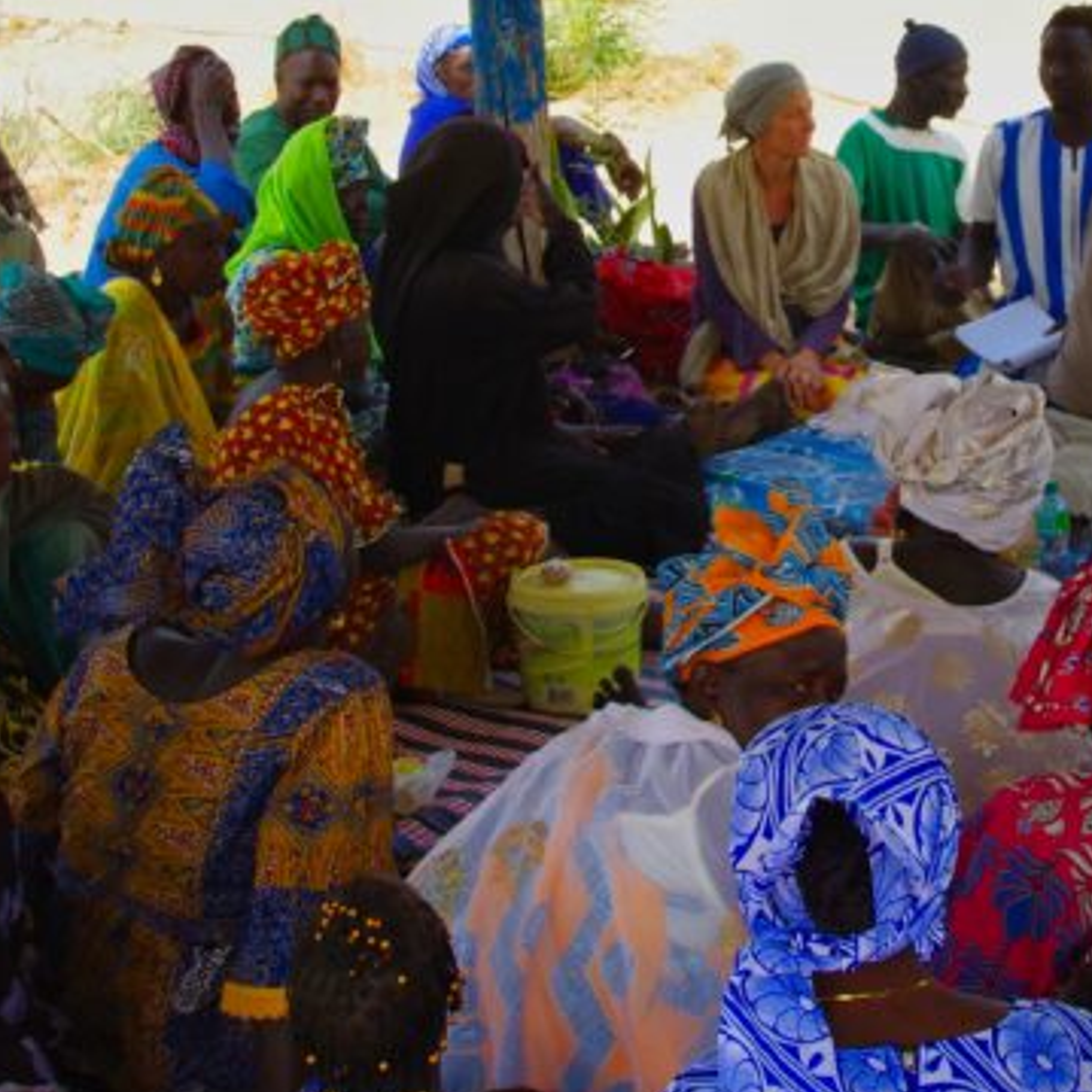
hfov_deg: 21.4
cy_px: 205
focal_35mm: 80
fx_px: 2855
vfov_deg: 21.4
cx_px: 836
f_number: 11
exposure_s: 1/50
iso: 250
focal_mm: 22
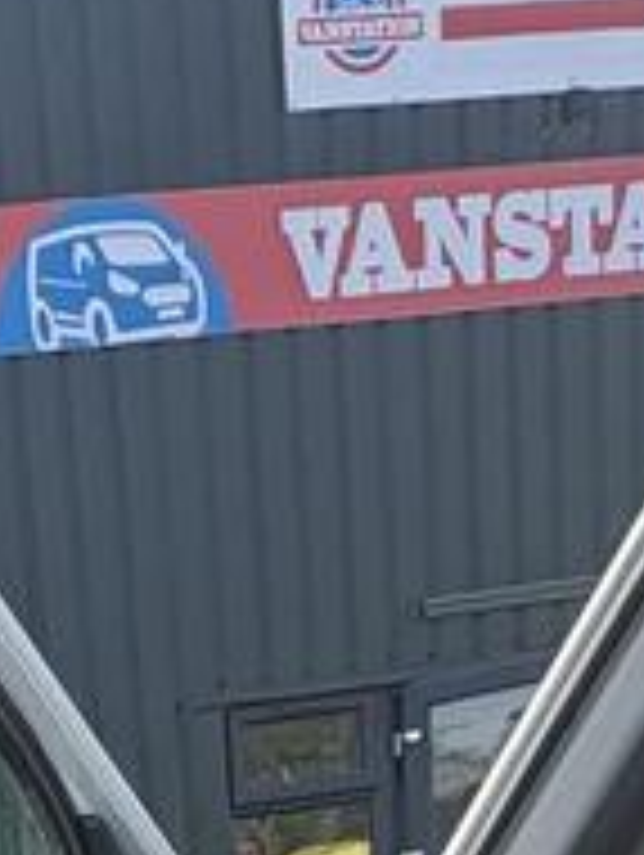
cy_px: 1444
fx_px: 1634
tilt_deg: -3.4
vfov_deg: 21.7
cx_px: -437
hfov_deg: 18.5
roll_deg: +2.4
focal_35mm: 66
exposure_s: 1/433
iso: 64
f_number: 2.2
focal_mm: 2.22
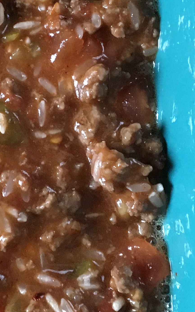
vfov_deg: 22.9
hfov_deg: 14.5
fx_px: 765
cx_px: 54
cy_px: 94
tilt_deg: -84.6
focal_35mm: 90
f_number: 2.2
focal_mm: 4.15
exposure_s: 1/30
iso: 200
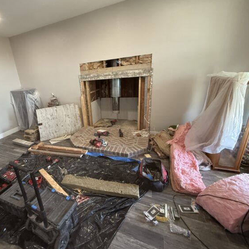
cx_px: 91
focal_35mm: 17
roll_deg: +5.4
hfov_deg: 82.2
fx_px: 138
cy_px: 123
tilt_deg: -19.5
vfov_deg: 84.0
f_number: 2.2
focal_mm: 2.22
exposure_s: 1/60
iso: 320
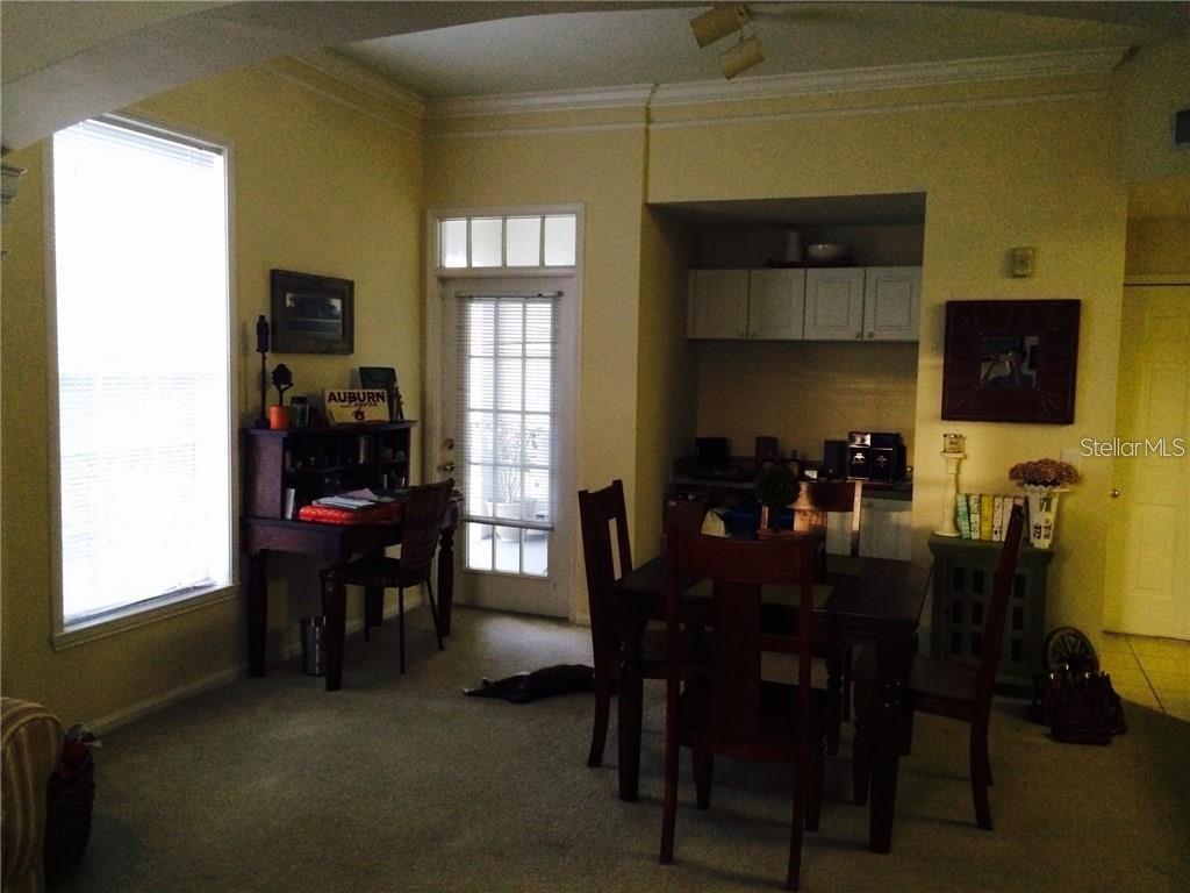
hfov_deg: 60.0
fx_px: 1031
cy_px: 446
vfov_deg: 46.8
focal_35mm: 30
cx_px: 595
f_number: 2.2
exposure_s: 1/24
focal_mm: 4.12
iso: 320
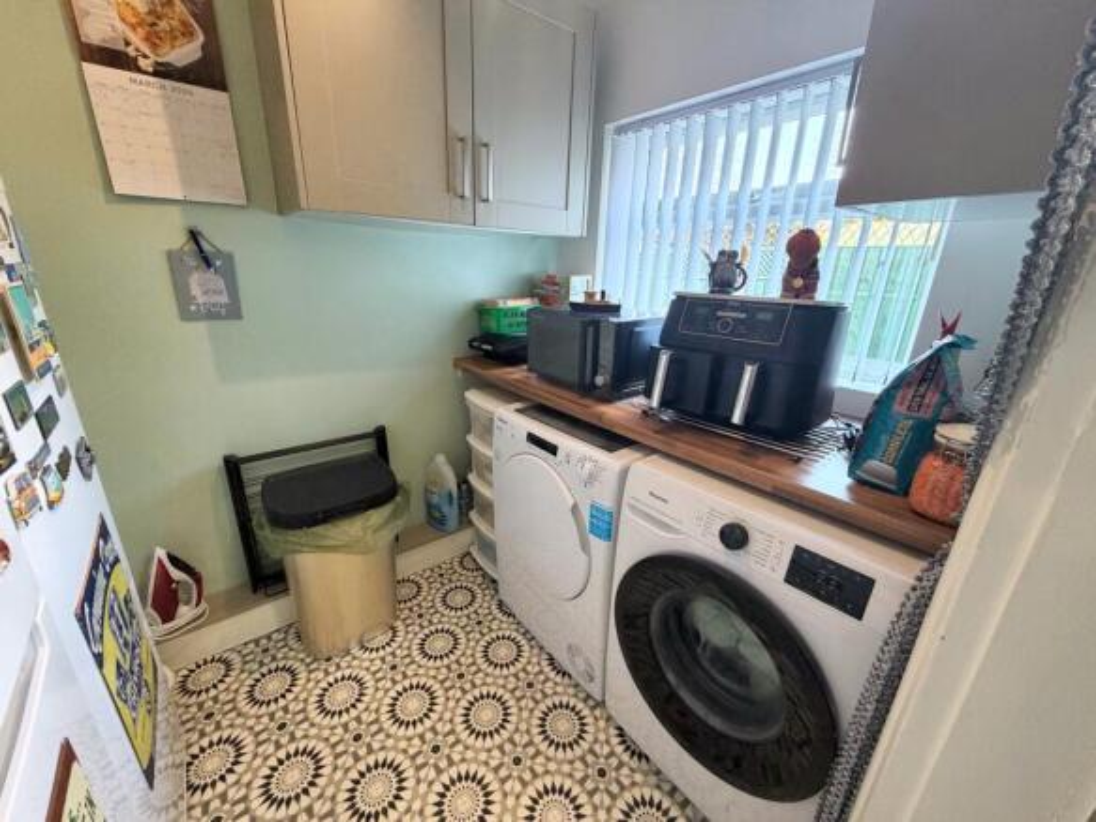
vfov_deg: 85.7
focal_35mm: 14
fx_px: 443
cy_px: 411
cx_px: 548
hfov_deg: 102.1
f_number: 2.2
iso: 250
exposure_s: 1/50
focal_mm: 2.22
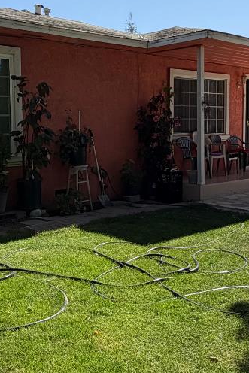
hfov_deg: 30.2
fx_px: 456
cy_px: 160
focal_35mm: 44
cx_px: 77
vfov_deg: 44.4
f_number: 2.2
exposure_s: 1/770
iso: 25
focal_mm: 2.22
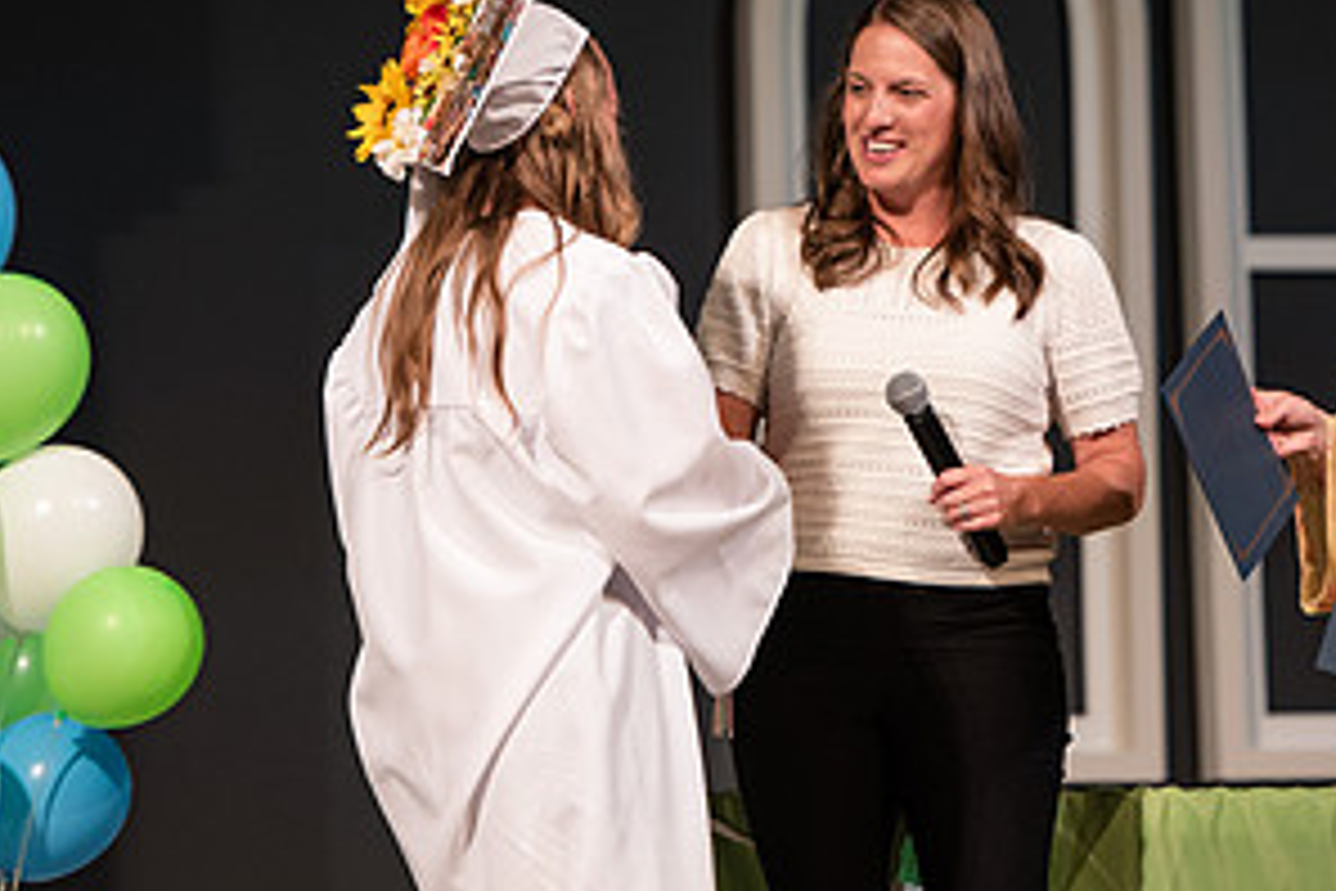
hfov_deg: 7.0
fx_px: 10873
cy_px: 286
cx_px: 909
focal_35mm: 293
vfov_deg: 4.7
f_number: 2.8
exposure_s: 1/250
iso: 800
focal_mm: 150
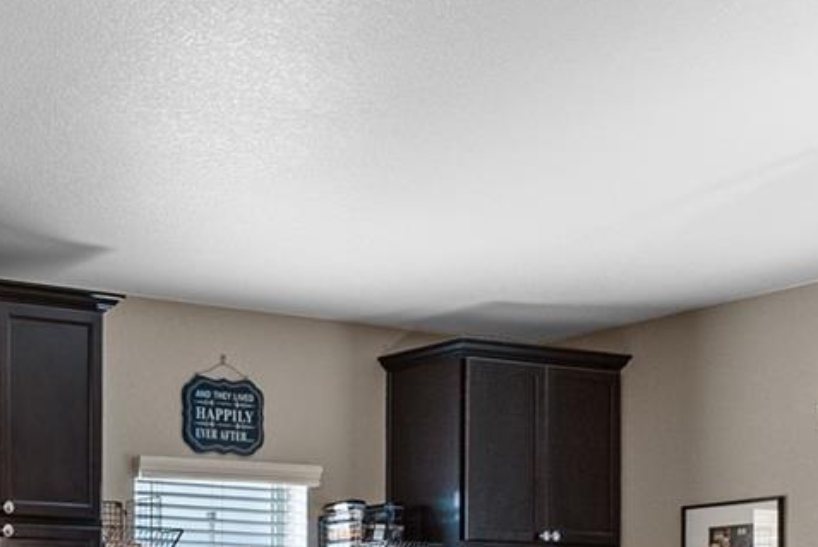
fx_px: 1296
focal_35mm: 57
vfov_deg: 21.3
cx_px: -449
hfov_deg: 25.2
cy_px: 739
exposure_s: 1/2.5
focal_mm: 17
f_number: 7.1
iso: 100
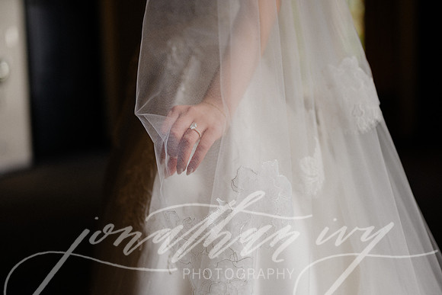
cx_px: 221
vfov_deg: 27.0
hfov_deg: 39.6
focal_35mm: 50
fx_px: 614
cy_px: 148
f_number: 2
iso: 160
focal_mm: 50
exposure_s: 1/125
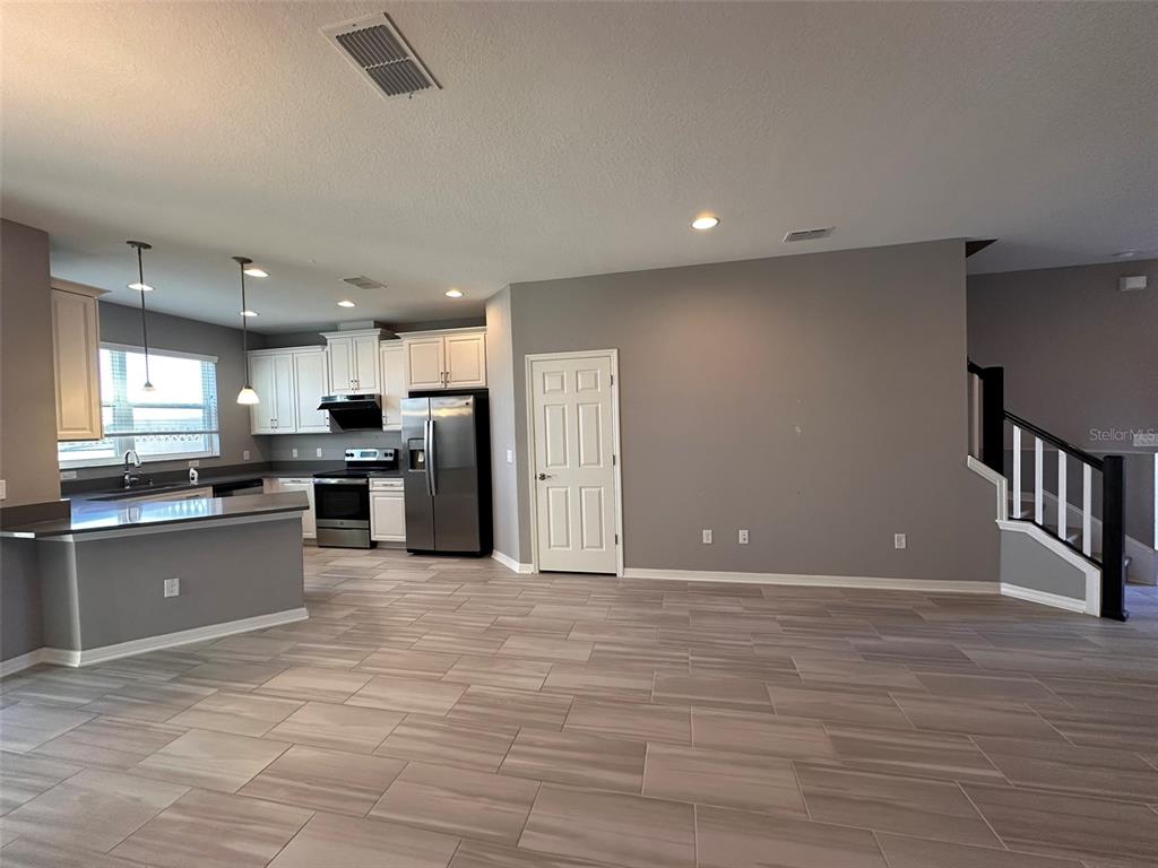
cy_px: 434
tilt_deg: -1.8
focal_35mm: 14
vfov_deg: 85.7
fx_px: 468
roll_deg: +2.0
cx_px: 579
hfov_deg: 102.1
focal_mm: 2.22
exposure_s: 1/120
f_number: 2.2
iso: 200
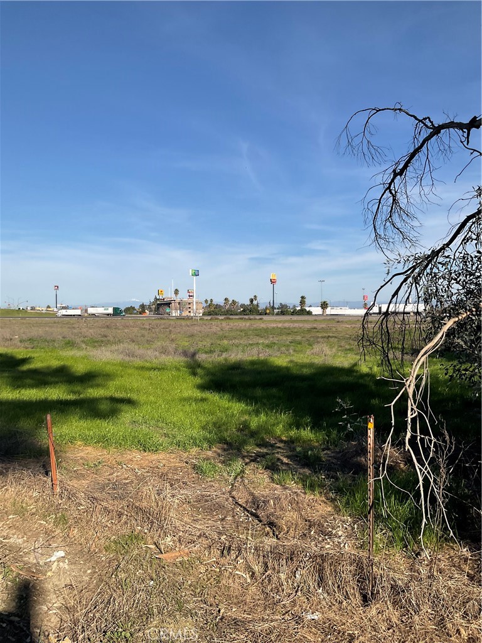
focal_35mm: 29
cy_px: 322
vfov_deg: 61.7
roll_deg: +0.5
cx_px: 241
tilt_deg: -1.2
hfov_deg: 48.2
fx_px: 538
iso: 16
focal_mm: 3
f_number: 1.8
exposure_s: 1/2427
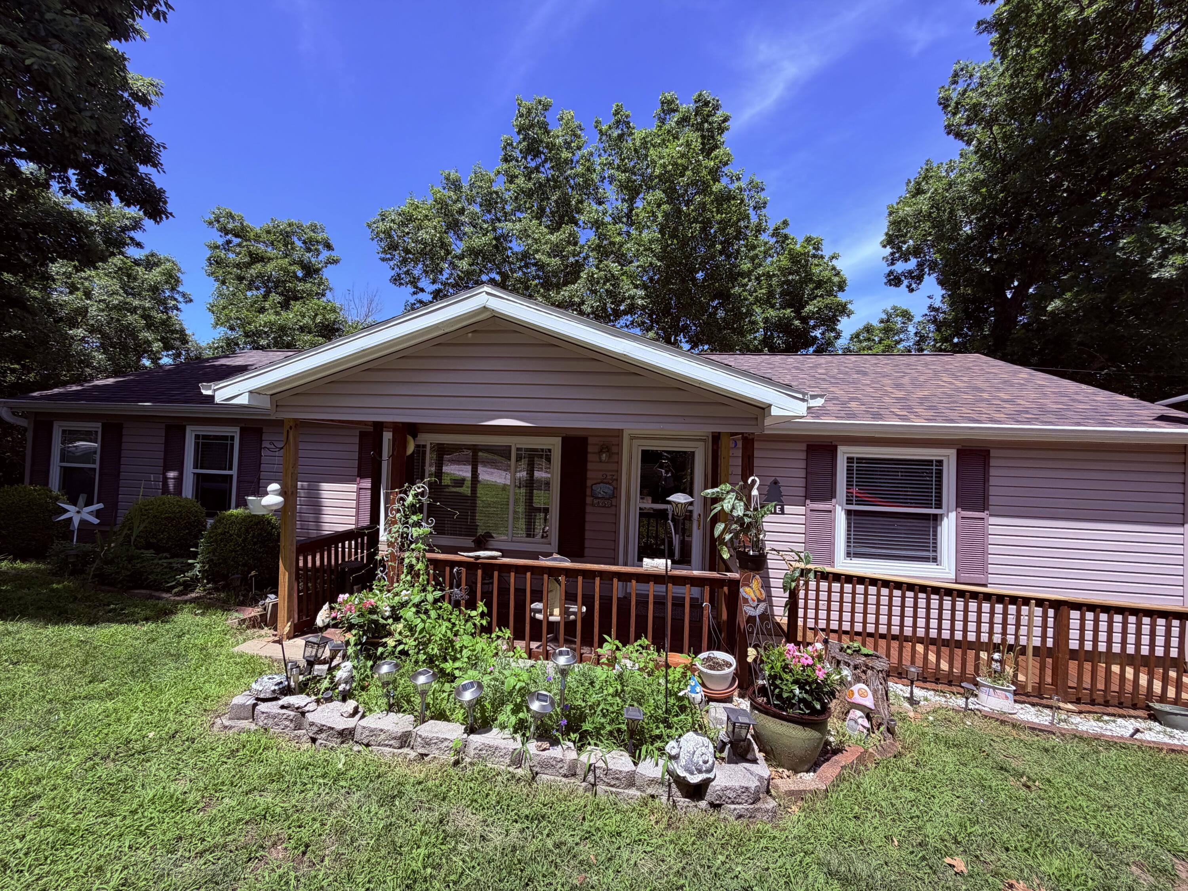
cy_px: 446
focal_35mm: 14
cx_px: 594
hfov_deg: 102.1
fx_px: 480
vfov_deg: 85.7
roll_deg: -2.1
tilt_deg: +2.2
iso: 40
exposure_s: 1/734
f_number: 2.2
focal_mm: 2.22
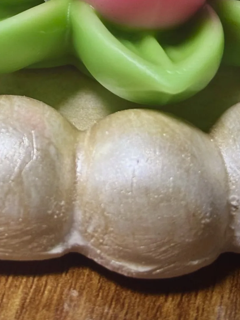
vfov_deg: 14.0
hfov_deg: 10.8
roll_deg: -2.6
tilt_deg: -31.0
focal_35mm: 136
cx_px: -27
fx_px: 1257
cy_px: -74
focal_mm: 5.96
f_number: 1.6
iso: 32
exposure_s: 1/50
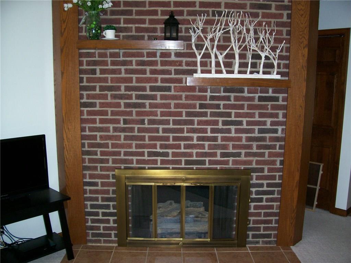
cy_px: 132
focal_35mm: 34
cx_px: 176
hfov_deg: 54.0
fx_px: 345
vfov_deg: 41.8
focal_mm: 5.6
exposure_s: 1/112
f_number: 2.7
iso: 140
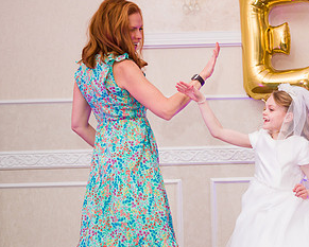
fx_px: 650
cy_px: 161
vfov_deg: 21.5
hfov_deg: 25.8
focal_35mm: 71
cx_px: 285
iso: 1250
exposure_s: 1/200
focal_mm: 38
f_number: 3.2
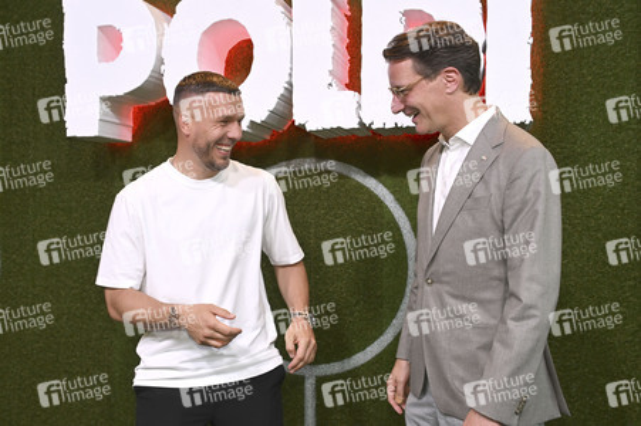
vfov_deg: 31.8
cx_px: 320
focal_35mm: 42
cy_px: 213
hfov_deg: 46.4
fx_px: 747
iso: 1600
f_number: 5
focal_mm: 42
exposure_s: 1/250
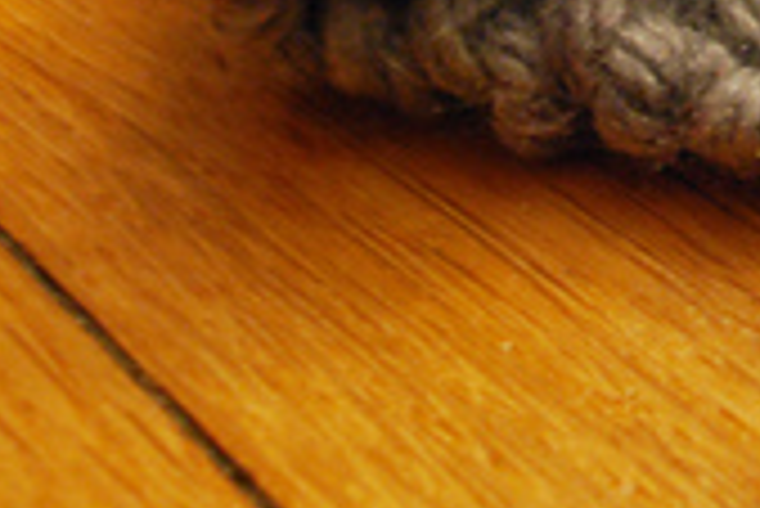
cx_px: 1057
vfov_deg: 9.8
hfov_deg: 14.3
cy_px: -256
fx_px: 2874
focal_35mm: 136
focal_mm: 24
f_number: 5
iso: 800
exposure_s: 1/2
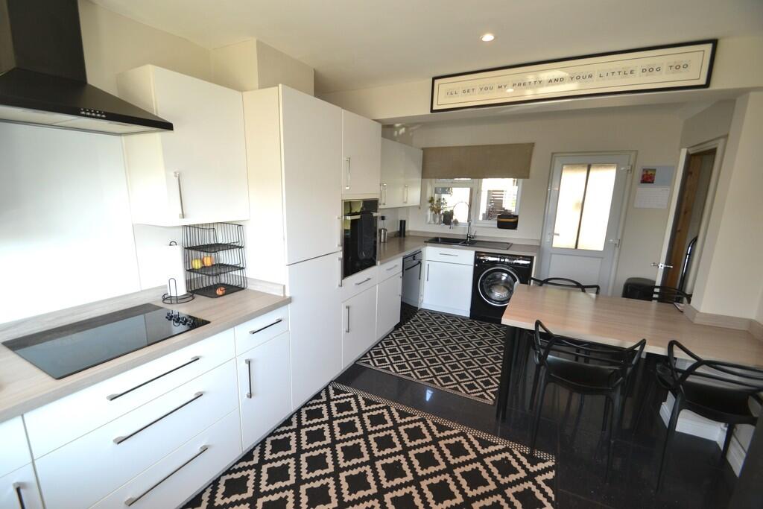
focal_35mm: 15
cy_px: 254
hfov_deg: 100.4
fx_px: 318
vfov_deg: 77.3
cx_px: 382
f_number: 4
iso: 400
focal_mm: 10
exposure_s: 1/80
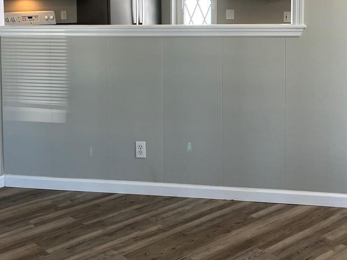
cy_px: 39
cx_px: 145
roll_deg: +0.9
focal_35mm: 52
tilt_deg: -5.2
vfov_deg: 27.3
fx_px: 521
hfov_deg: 36.7
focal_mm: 5.1
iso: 100
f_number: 1.6
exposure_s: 1/120
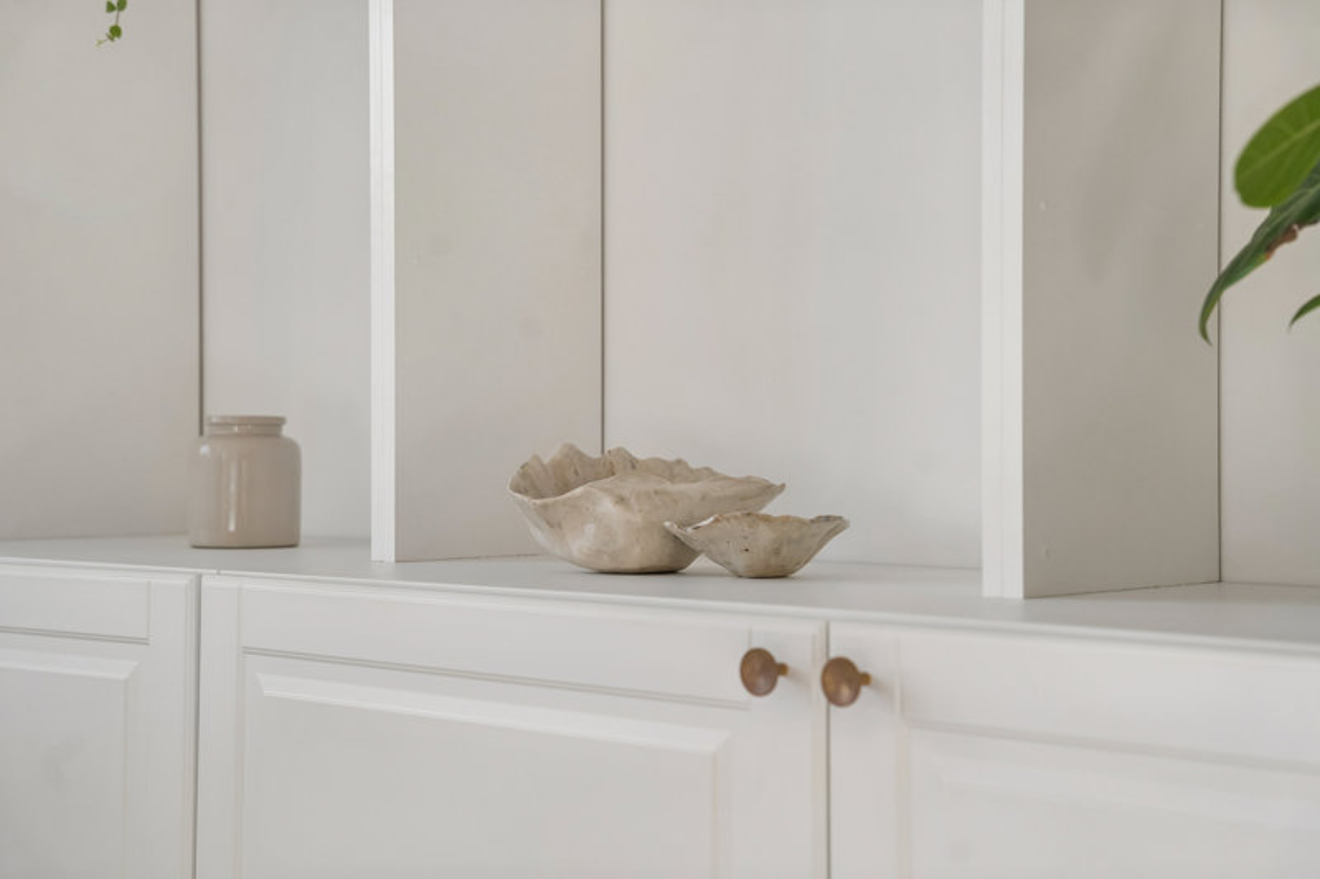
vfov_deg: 21.9
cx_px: 660
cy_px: 440
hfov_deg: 32.4
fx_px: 2273
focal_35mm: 62
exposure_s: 1/160
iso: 400
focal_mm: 62
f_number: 5.6
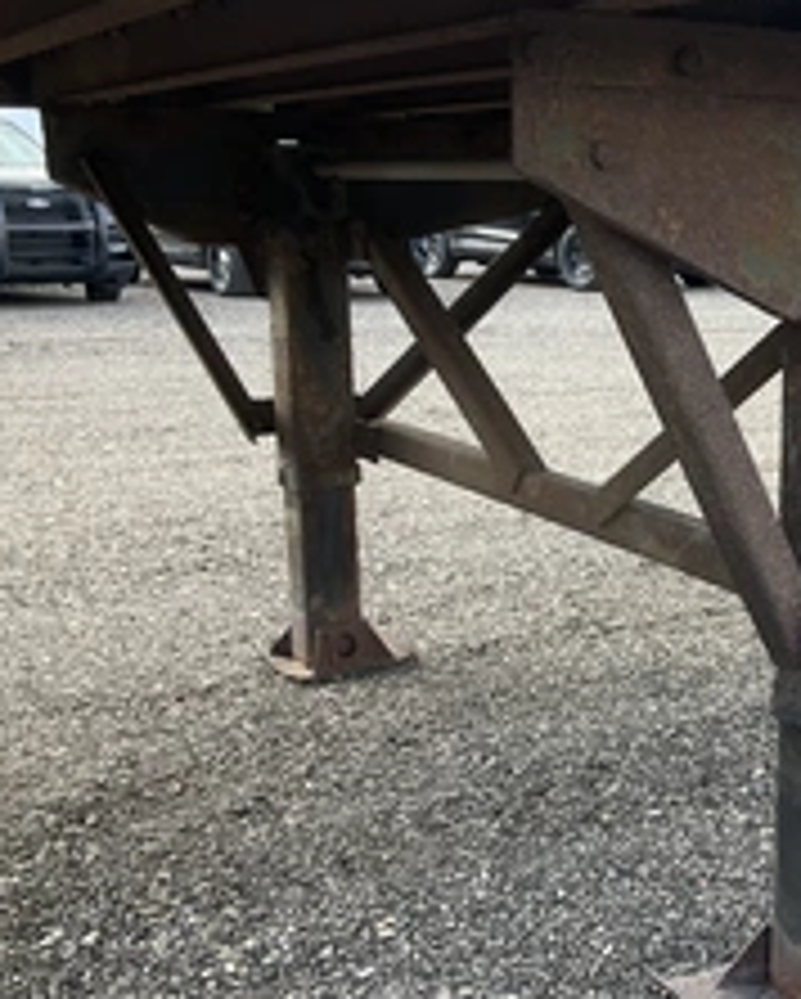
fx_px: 1509
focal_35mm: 51
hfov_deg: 28.1
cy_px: 536
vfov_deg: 36.6
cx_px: 778
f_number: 1.8
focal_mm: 3
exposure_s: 1/122
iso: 16
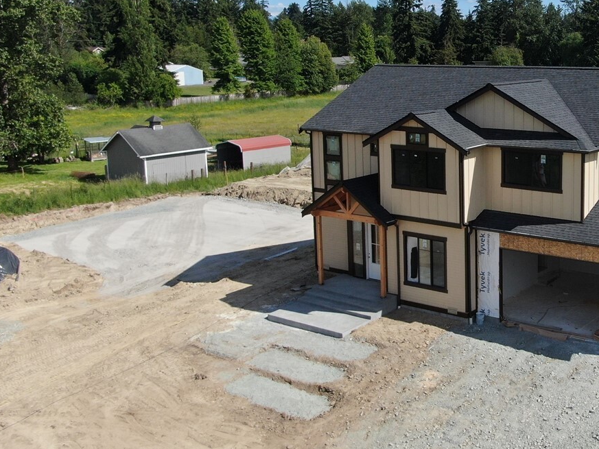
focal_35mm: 44
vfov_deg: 32.7
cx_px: 486
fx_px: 761
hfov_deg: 41.0
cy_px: 162
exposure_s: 1/1600
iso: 110
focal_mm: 4.39
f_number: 2.8
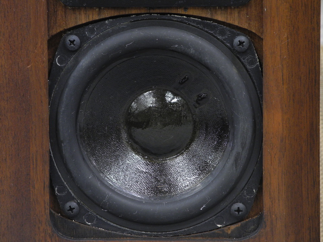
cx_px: 162
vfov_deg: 7.4
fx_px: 1866
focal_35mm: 200
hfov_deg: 9.9
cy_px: 121
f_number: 5.6
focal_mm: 42.6
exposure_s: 1/9
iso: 400
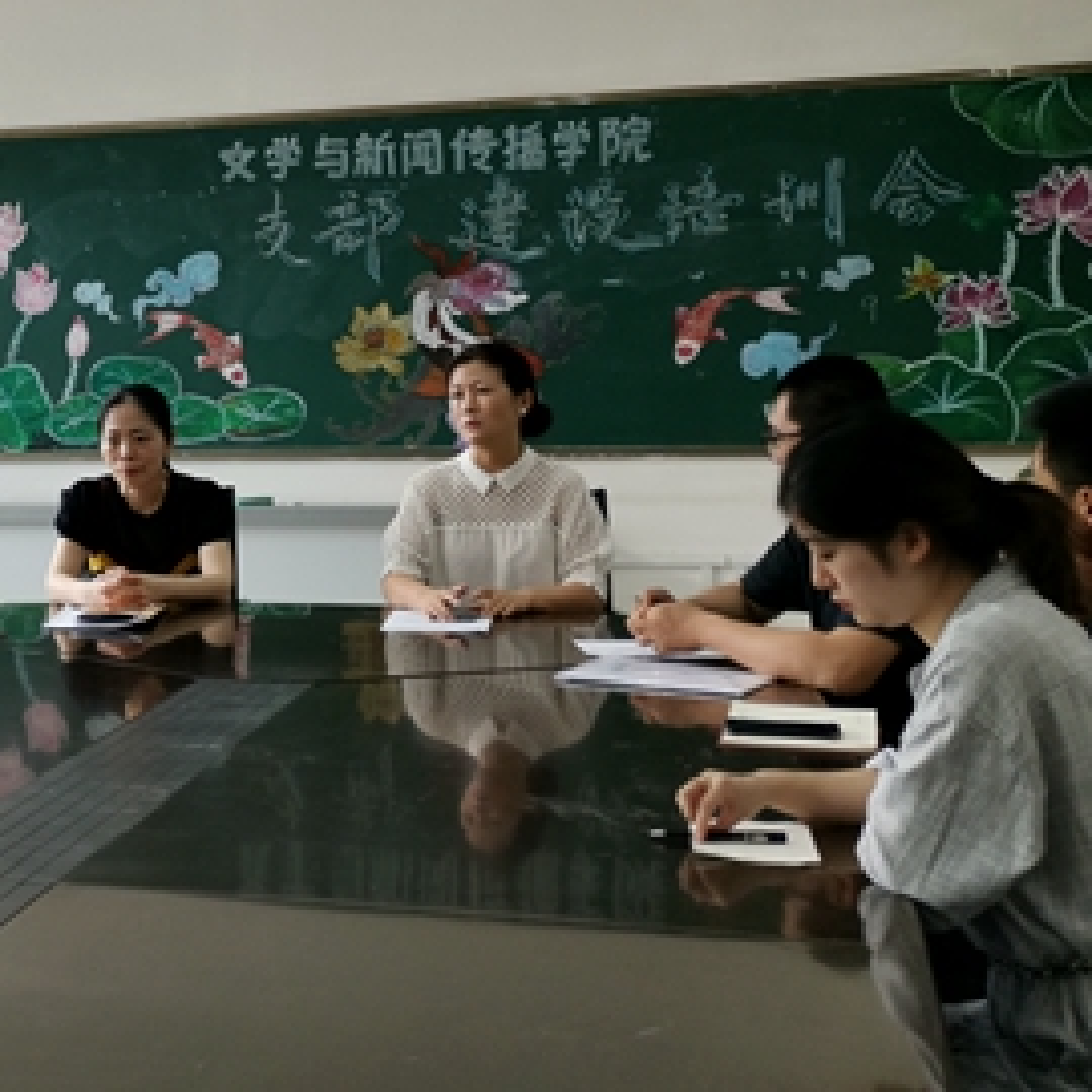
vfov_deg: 29.8
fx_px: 2034
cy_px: 344
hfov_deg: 28.5
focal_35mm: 57
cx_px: 40
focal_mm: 4.75
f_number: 1.8
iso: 100
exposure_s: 1/100
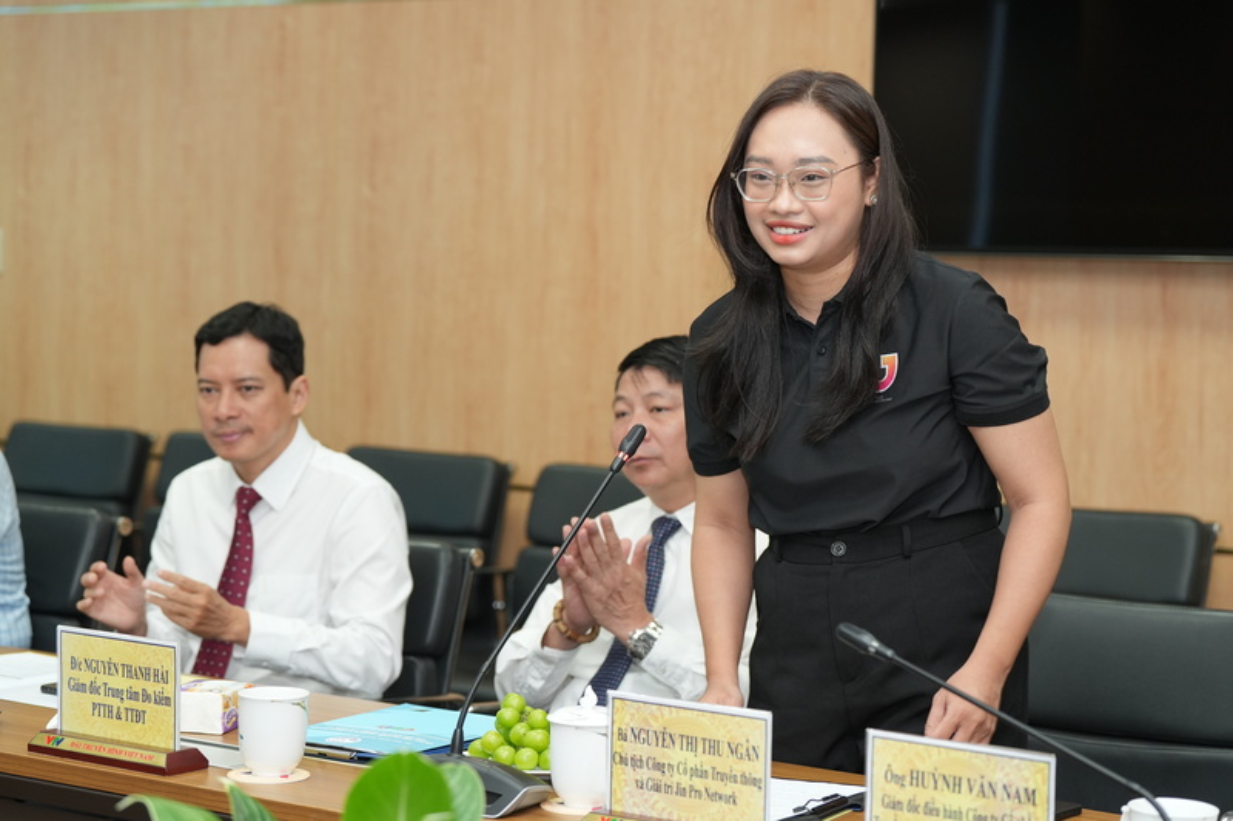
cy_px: 410
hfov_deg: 26.0
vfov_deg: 17.5
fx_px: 2671
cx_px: 616
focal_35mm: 78
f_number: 3.5
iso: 1600
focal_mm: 78
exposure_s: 1/200
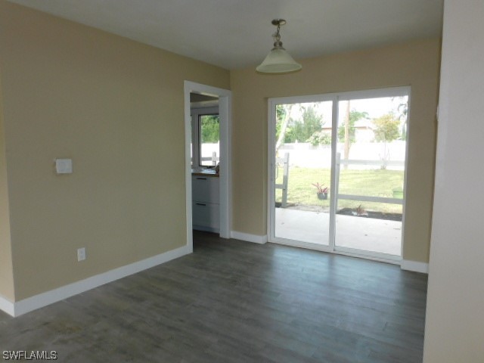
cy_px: 182
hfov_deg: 71.6
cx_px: 242
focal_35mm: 24
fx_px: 336
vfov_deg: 56.8
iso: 125
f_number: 3.3
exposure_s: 1/160
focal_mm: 4.3
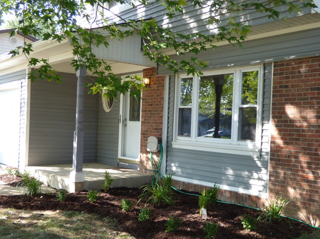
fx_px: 379
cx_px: 175
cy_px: 135
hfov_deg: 45.7
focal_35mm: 41
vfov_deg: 35.1
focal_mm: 6.18
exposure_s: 1/100
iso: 100
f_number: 3.4
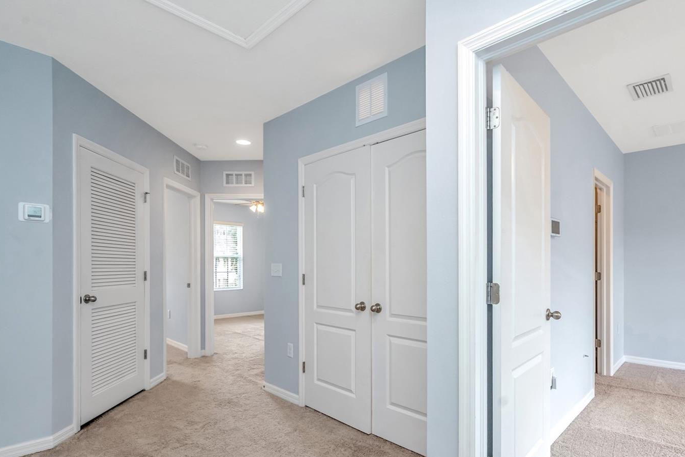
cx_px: 363
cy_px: 263
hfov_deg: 86.8
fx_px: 361
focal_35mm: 19
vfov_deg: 64.2
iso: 1600
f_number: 6.7
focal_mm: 16
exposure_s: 1/60
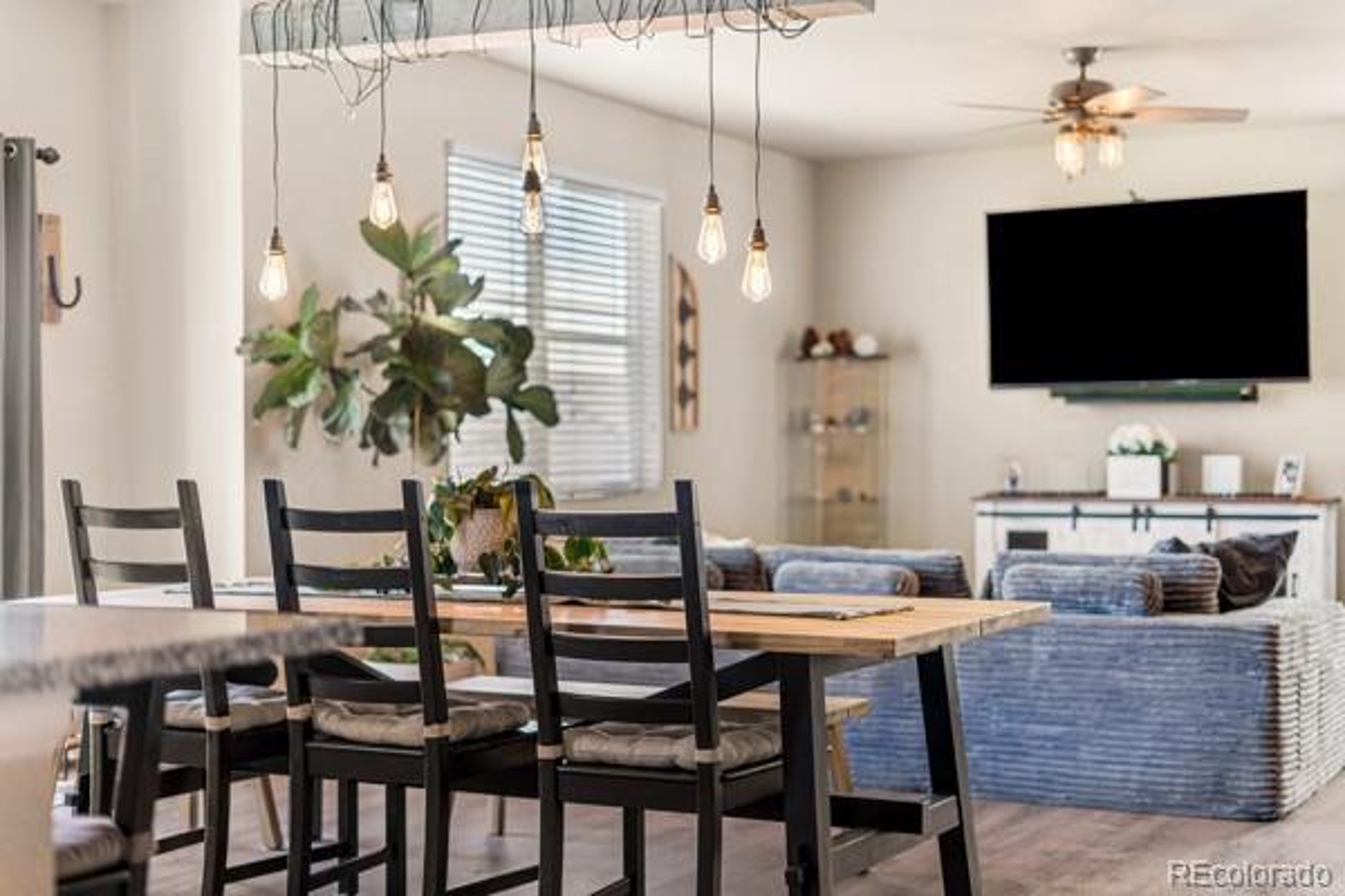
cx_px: 672
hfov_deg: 39.6
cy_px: 448
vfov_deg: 27.0
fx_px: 1868
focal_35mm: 50
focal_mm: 50
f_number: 1.8
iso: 500
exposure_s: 1/60
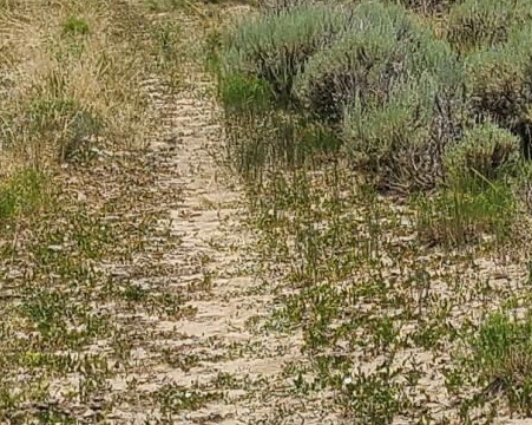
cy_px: -37
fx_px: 2659
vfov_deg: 9.1
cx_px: 592
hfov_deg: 11.3
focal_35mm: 169
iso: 40
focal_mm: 5.4
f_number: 1.8
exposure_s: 1/4098
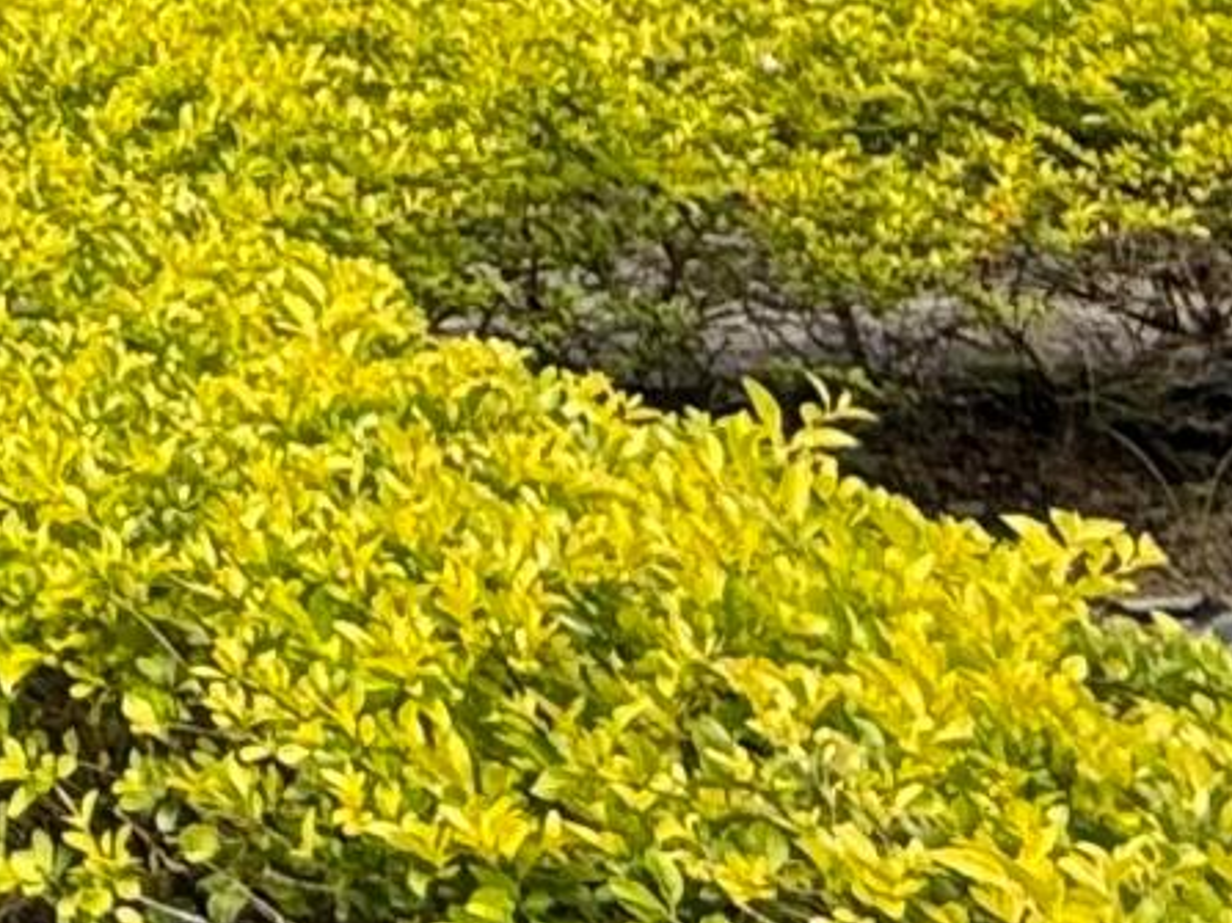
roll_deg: +0.2
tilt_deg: +15.7
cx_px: -1447
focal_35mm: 94
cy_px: -1488
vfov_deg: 11.8
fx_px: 3345
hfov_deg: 15.3
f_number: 2.2
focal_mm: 2.22
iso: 64
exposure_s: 1/192
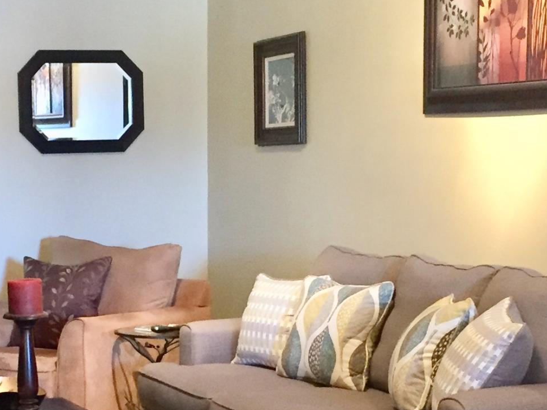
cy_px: 335
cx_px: 163
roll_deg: +0.6
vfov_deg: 16.3
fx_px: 1422
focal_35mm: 90
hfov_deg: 21.7
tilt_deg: -6.4
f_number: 2.2
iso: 250
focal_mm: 4.15
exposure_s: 1/15
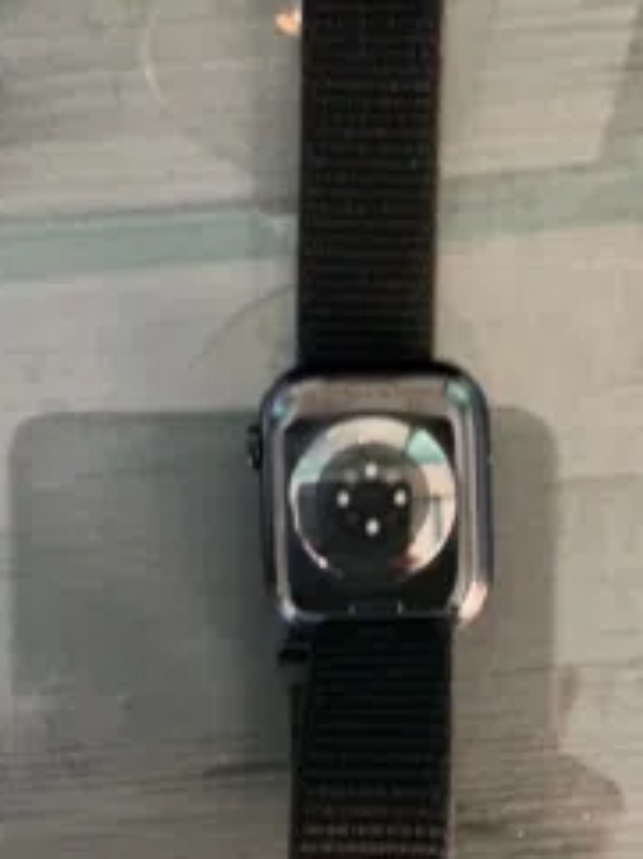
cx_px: 437
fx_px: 1191
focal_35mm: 48
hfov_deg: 30.0
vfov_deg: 39.6
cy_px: 483
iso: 500
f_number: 1.8
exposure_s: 1/24
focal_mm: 3
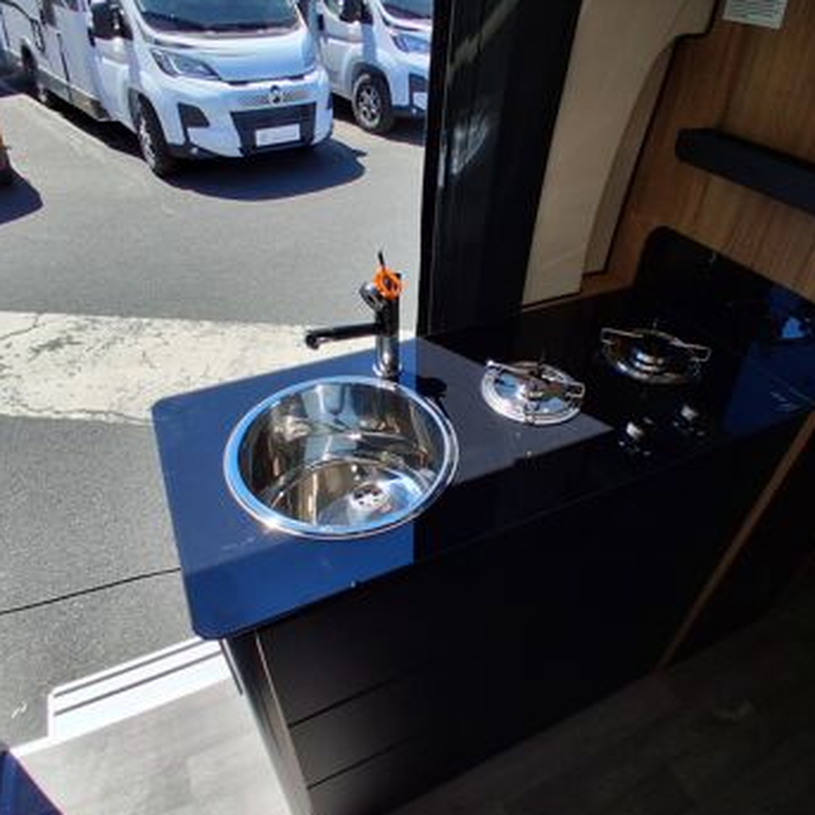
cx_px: 409
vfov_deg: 72.1
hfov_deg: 72.1
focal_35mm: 21
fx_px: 559
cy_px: 423
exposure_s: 1/883
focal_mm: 1.4
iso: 50
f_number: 2.2
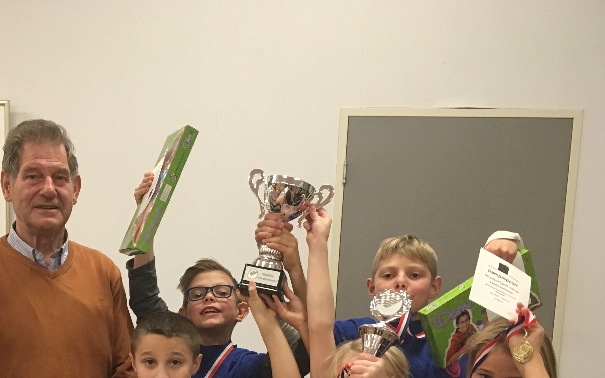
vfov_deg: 24.4
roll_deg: -2.4
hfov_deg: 38.1
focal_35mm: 51
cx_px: 120
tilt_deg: -8.5
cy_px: 365
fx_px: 841
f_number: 2.2
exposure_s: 1/33
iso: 160
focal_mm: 4.15
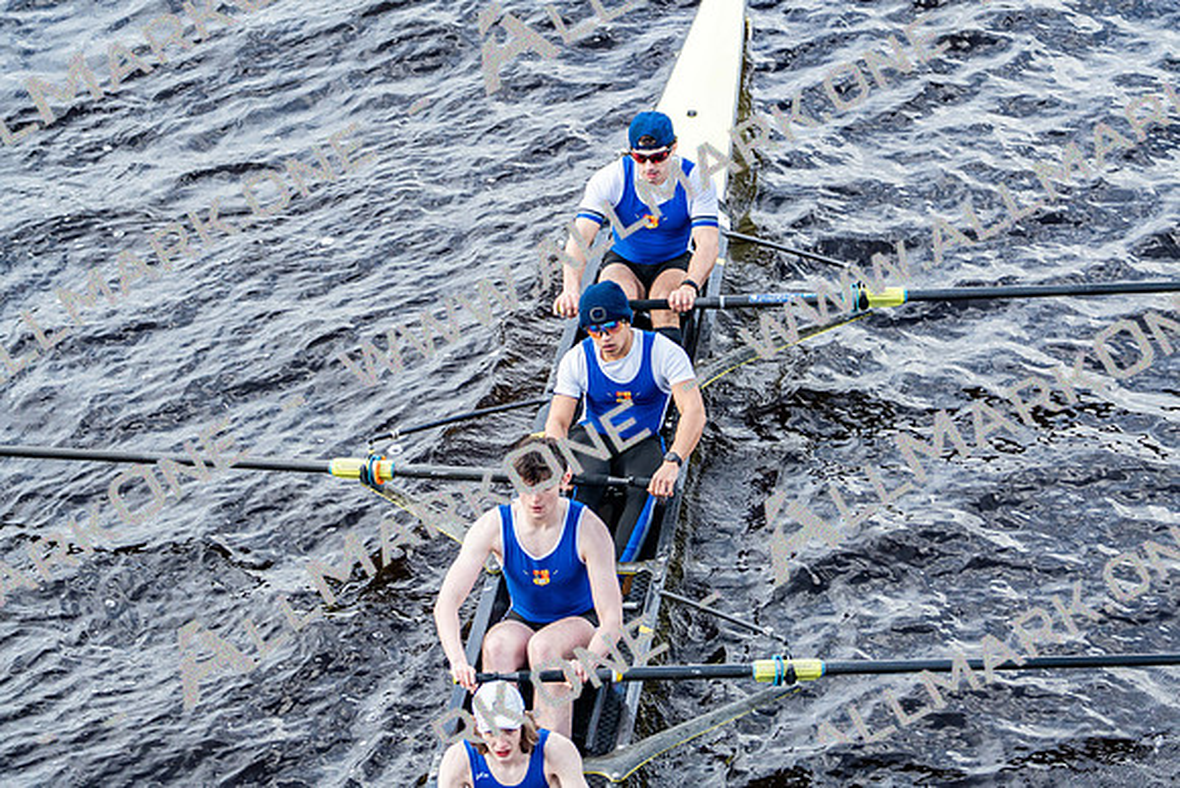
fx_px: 6557
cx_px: 590
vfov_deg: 6.9
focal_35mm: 200
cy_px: 394
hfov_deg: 10.3
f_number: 5.6
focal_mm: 200
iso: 1250
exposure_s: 1/1250
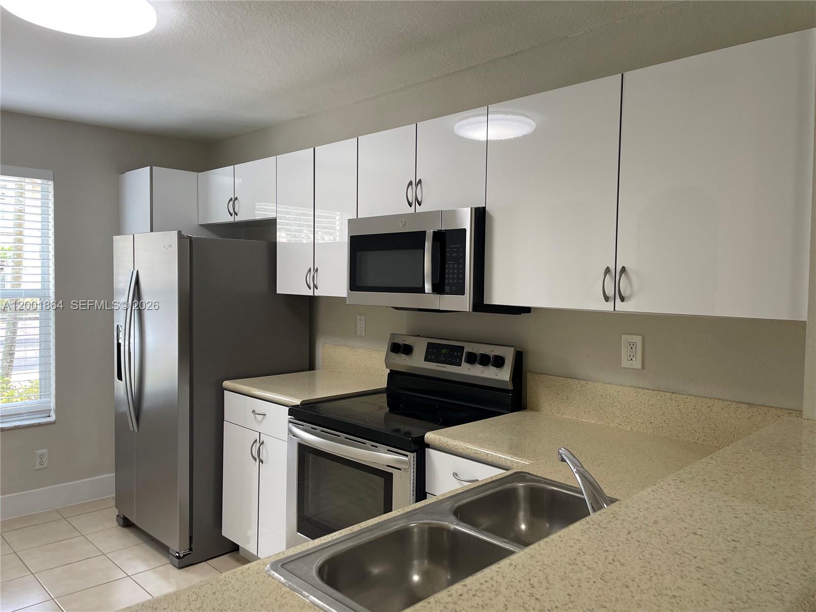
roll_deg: -0.5
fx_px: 613
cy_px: 306
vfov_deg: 53.1
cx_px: 408
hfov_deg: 67.3
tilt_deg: -2.9
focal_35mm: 26
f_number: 1.6
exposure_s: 1/120
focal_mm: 4.2
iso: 100
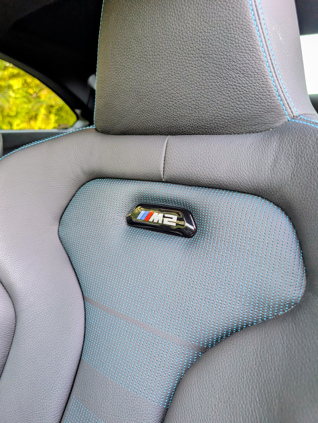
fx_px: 293
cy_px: 212
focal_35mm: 24
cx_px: 159
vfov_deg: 71.5
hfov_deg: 56.9
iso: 87
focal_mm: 6.9
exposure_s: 1/40.4
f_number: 1.68
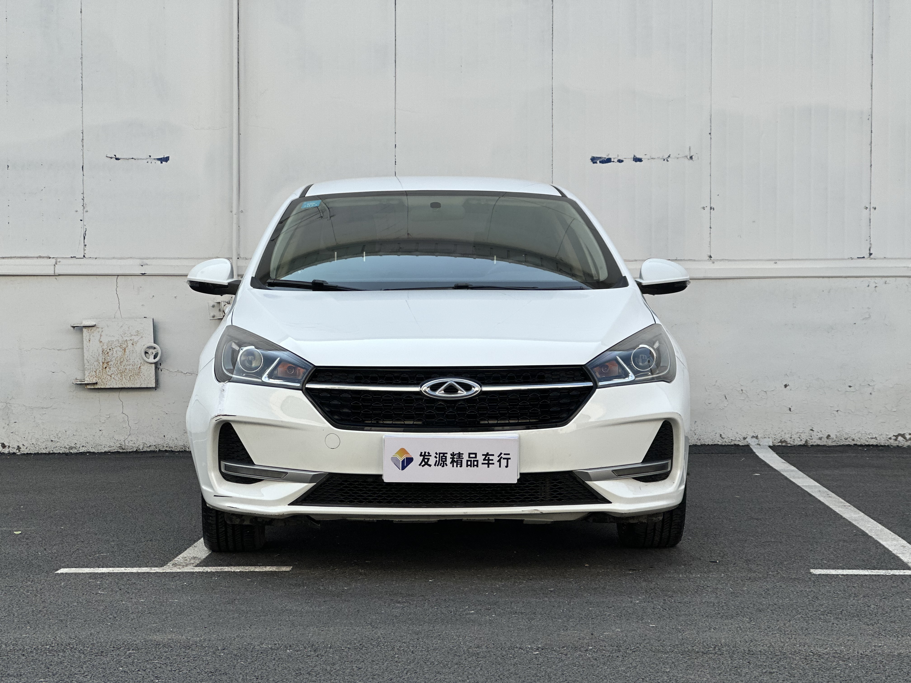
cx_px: 456
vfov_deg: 19.1
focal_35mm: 77
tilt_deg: -1.8
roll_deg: -0.6
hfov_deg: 25.3
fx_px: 2026
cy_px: 342
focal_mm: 9
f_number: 2.8
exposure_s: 1/539
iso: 32
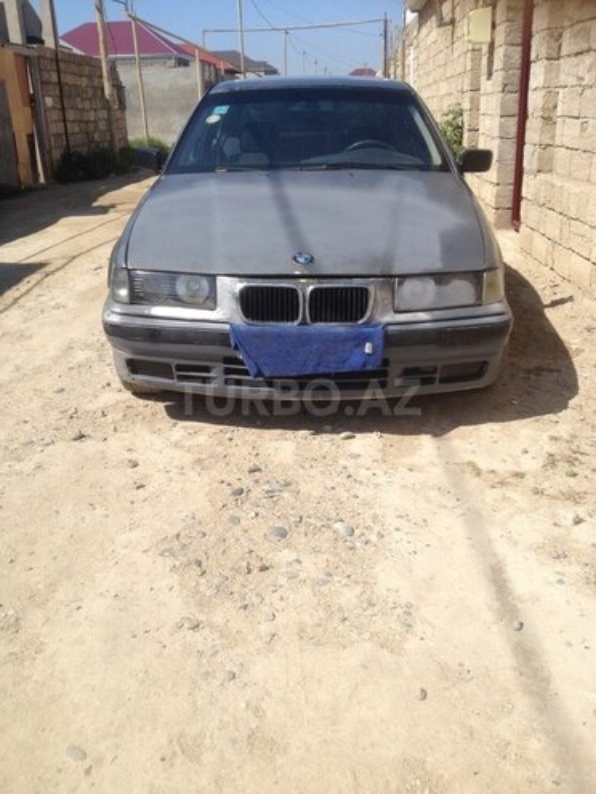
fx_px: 803
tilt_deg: -14.3
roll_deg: +2.4
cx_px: 298
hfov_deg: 40.7
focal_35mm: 35
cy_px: 397
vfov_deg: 52.6
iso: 50
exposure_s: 1/1972
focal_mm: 4.28
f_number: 2.4
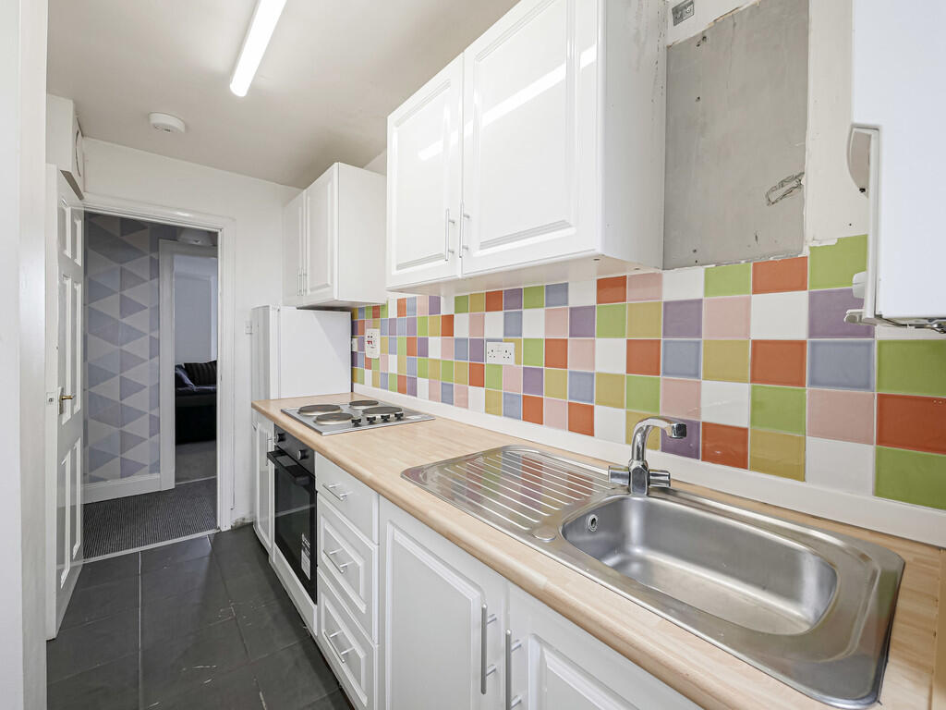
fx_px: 383
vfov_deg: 85.7
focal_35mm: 14
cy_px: 355
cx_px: 473
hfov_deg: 102.1
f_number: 4
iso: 400
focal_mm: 7
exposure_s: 1/60
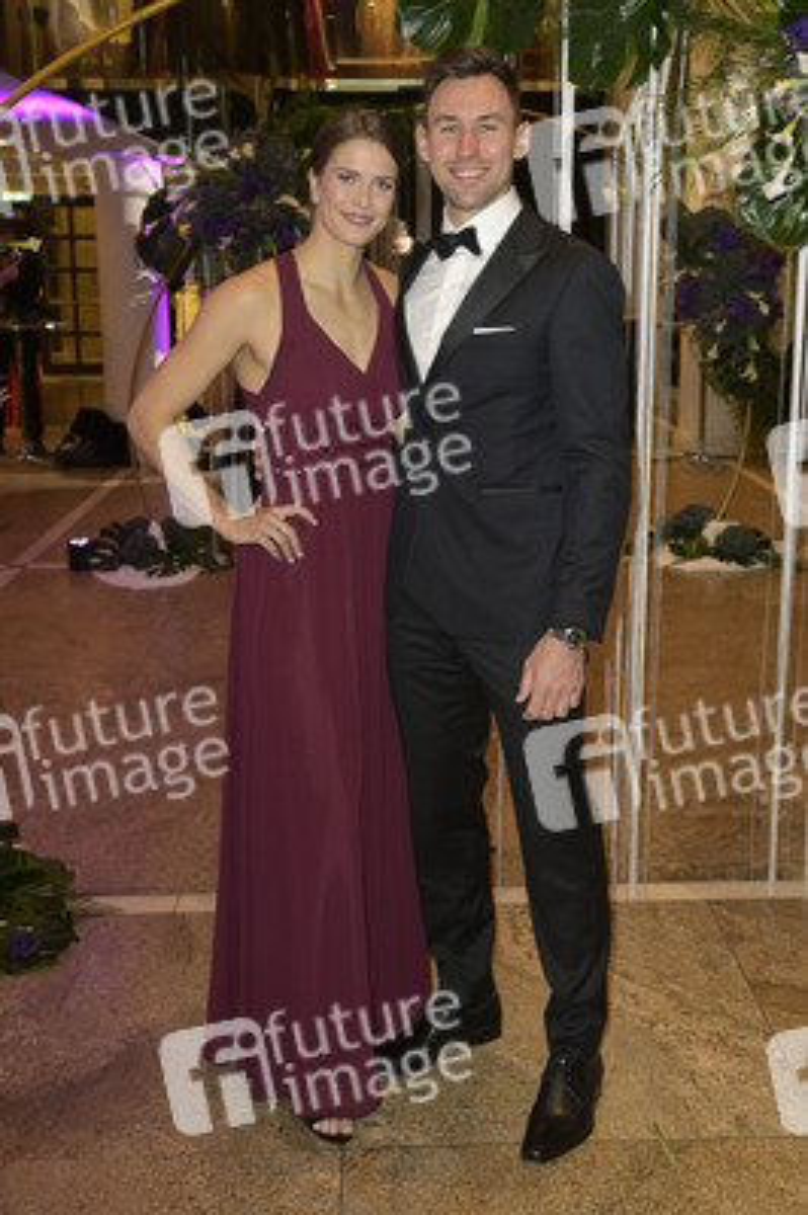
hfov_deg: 35.0
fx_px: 1281
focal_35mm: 38
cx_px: 404
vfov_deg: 50.7
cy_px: 608
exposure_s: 1/60
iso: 2500
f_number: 5.6
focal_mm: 38
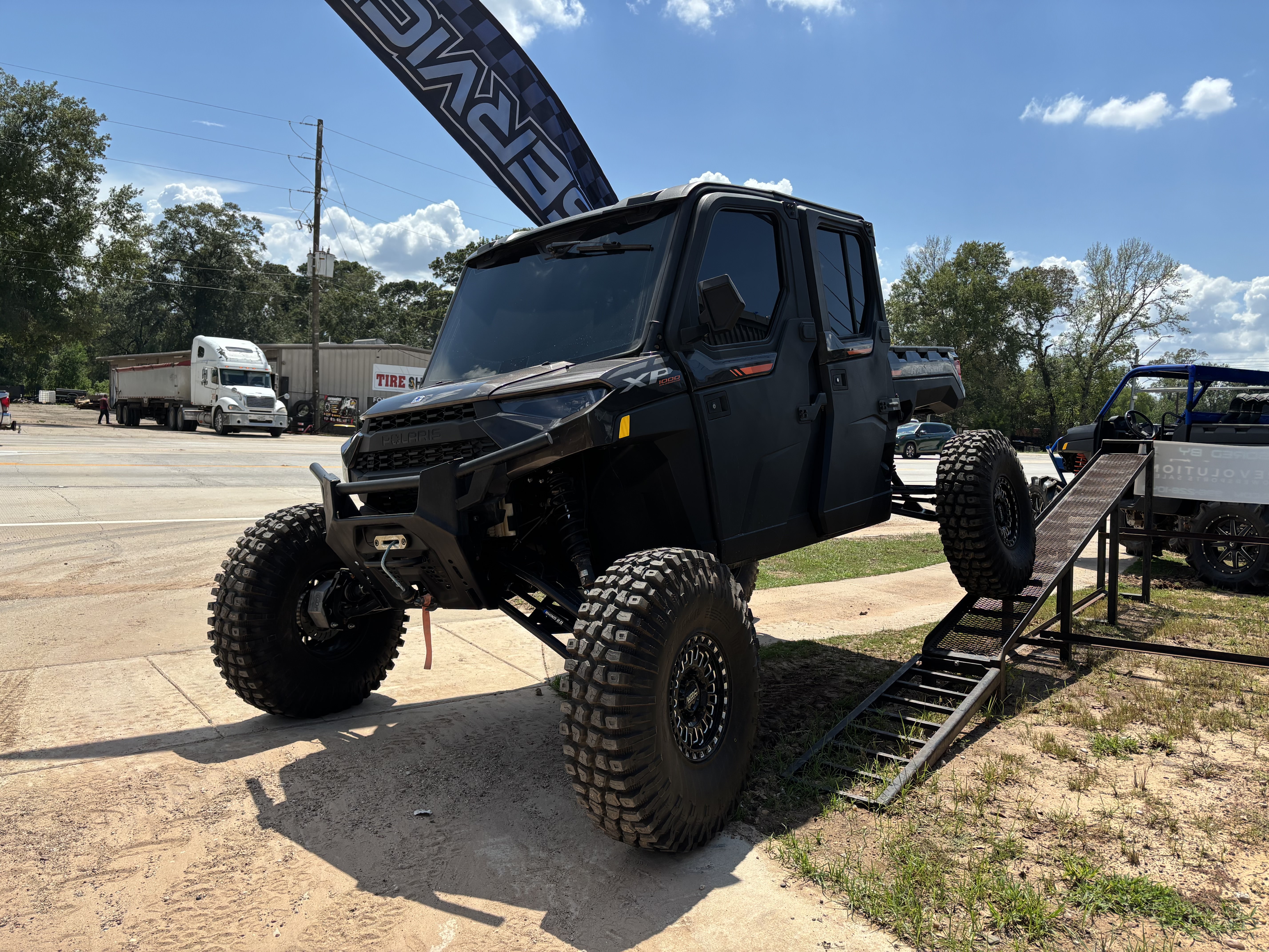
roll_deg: -3.0
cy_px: 476
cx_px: 634
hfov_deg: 67.3
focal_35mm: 26
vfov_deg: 53.1
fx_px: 953
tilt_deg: -3.9
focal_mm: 5.96
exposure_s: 1/3534
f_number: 1.6
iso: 50
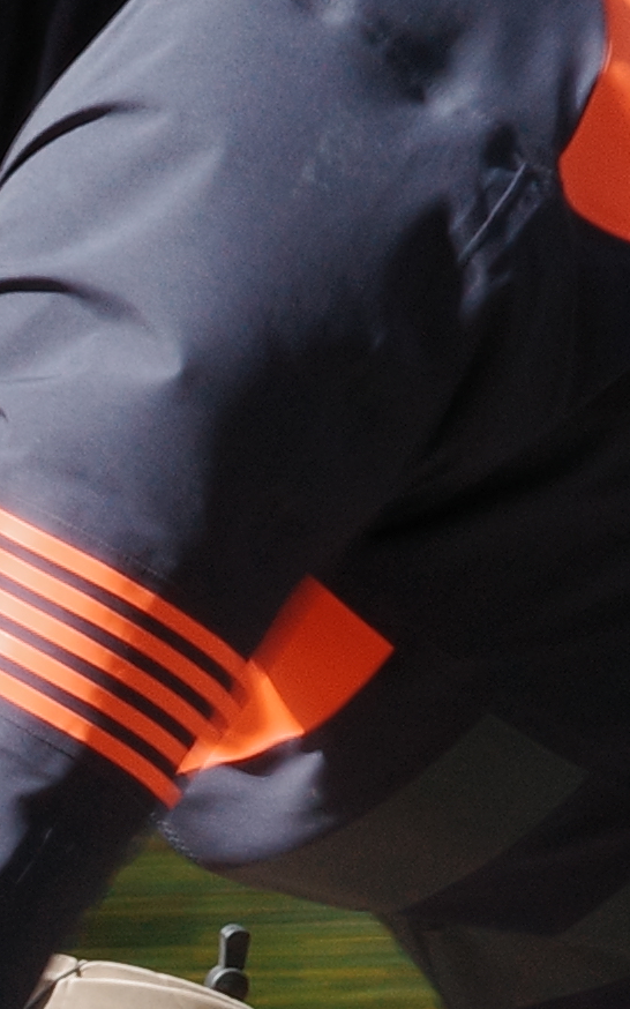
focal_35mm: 280
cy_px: 1233
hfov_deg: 4.5
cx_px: -1236
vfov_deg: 7.4
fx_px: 7694
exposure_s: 1/30
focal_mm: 26
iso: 200
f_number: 16
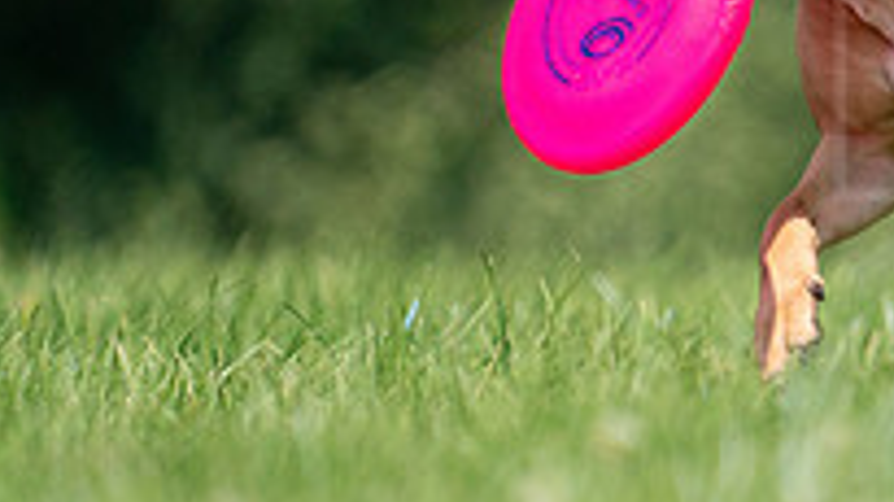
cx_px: 1252
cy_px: 133
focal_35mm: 1781
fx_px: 42192
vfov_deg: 0.7
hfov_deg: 1.2
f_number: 6.3
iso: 1000
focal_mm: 600
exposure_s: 1/4000
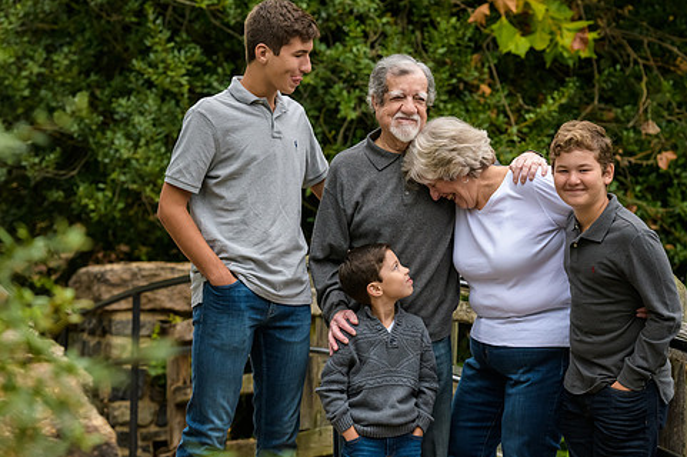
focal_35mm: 140
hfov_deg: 14.7
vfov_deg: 9.8
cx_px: 391
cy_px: 241
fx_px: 2670
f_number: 5.6
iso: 1000
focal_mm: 116
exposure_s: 1/400
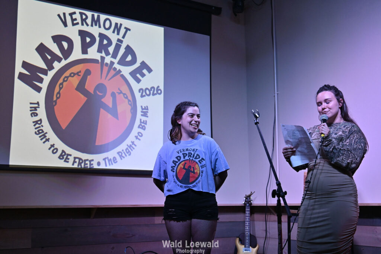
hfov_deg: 43.6
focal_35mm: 45
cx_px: 190
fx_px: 476
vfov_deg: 29.9
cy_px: 127
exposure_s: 1/100
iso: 1000
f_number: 3.5
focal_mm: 30
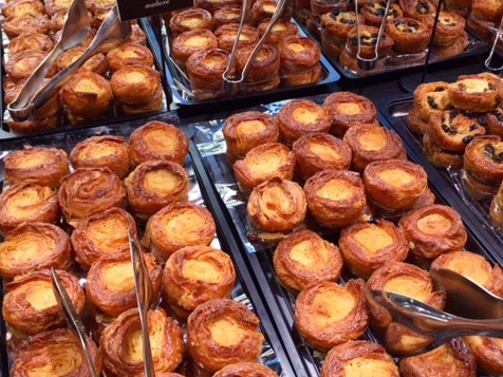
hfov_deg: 47.9
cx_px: 243
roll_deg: +0.3
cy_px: 182
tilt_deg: -41.1
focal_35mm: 39
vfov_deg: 36.8
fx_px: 567
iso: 50
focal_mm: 4.15
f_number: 2.2
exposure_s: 1/120
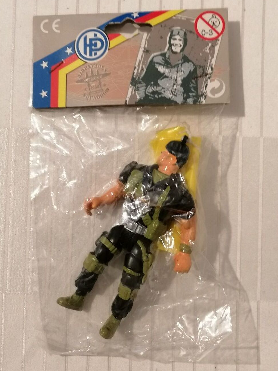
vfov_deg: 42.1
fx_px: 482
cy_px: 186
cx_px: 138
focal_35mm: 45
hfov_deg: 32.2
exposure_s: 1/30
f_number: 1.8
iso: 320
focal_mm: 4.75
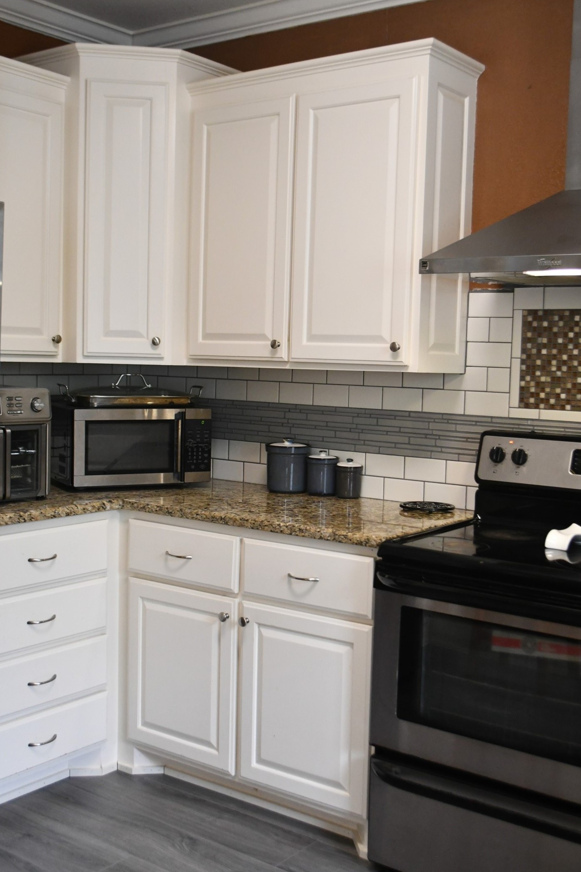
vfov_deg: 45.4
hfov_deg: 31.2
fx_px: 1041
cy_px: 435
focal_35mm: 43
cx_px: 286
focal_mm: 28
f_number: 4.5
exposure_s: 1/125
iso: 2200
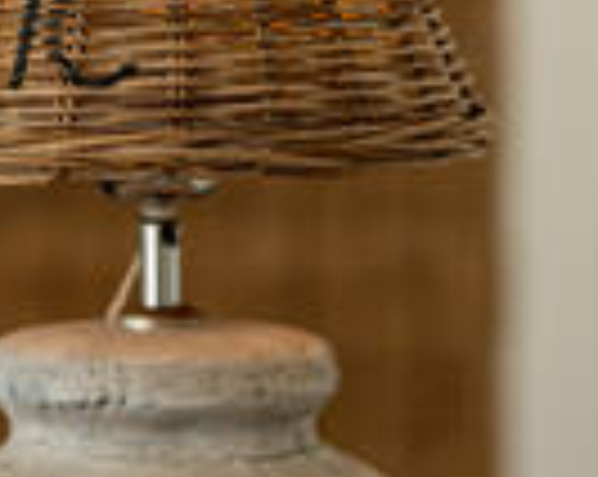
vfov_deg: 5.1
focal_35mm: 300
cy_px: 223
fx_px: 5302
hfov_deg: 6.4
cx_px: 135
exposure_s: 1/1000
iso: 100
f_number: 1.8
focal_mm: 85
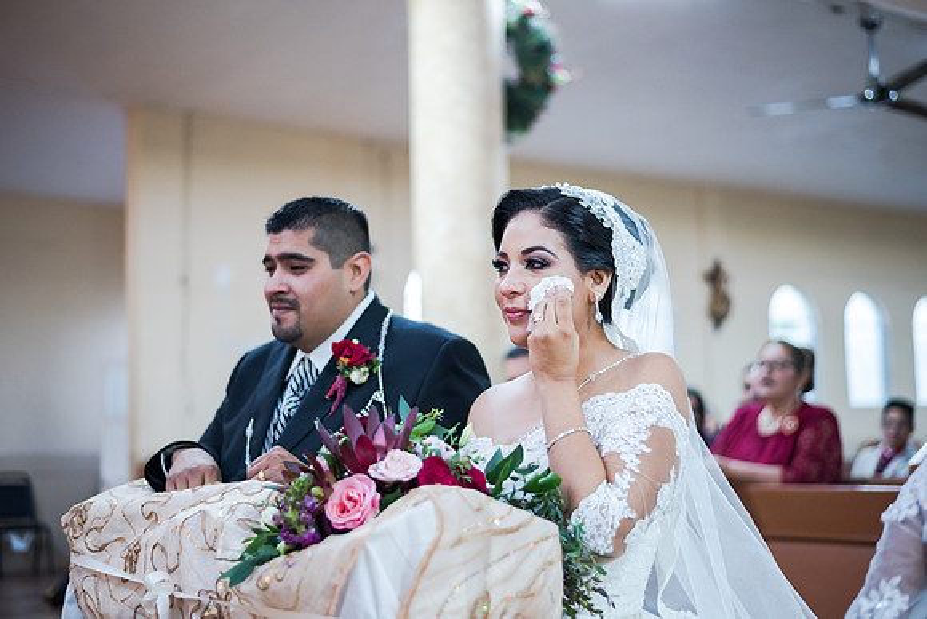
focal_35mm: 50
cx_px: 464
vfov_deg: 27.0
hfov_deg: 39.6
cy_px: 310
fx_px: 1288
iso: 1600
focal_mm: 50
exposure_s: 1/160
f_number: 1.8
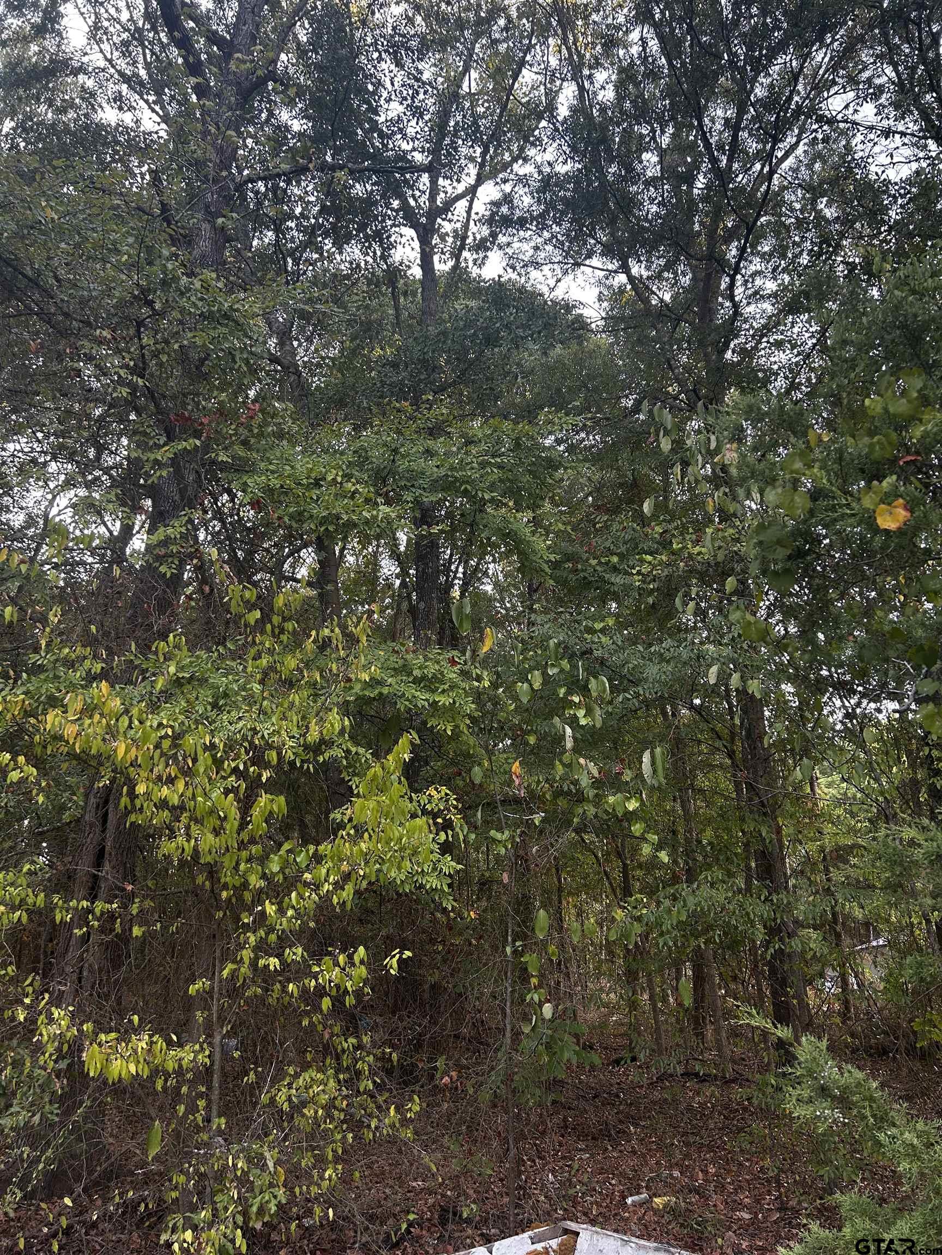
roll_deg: -0.3
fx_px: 943
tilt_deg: +21.9
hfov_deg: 53.1
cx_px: 471
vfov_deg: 67.3
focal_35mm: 26
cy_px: 628
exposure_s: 1/137
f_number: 1.5
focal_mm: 5.7
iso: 64
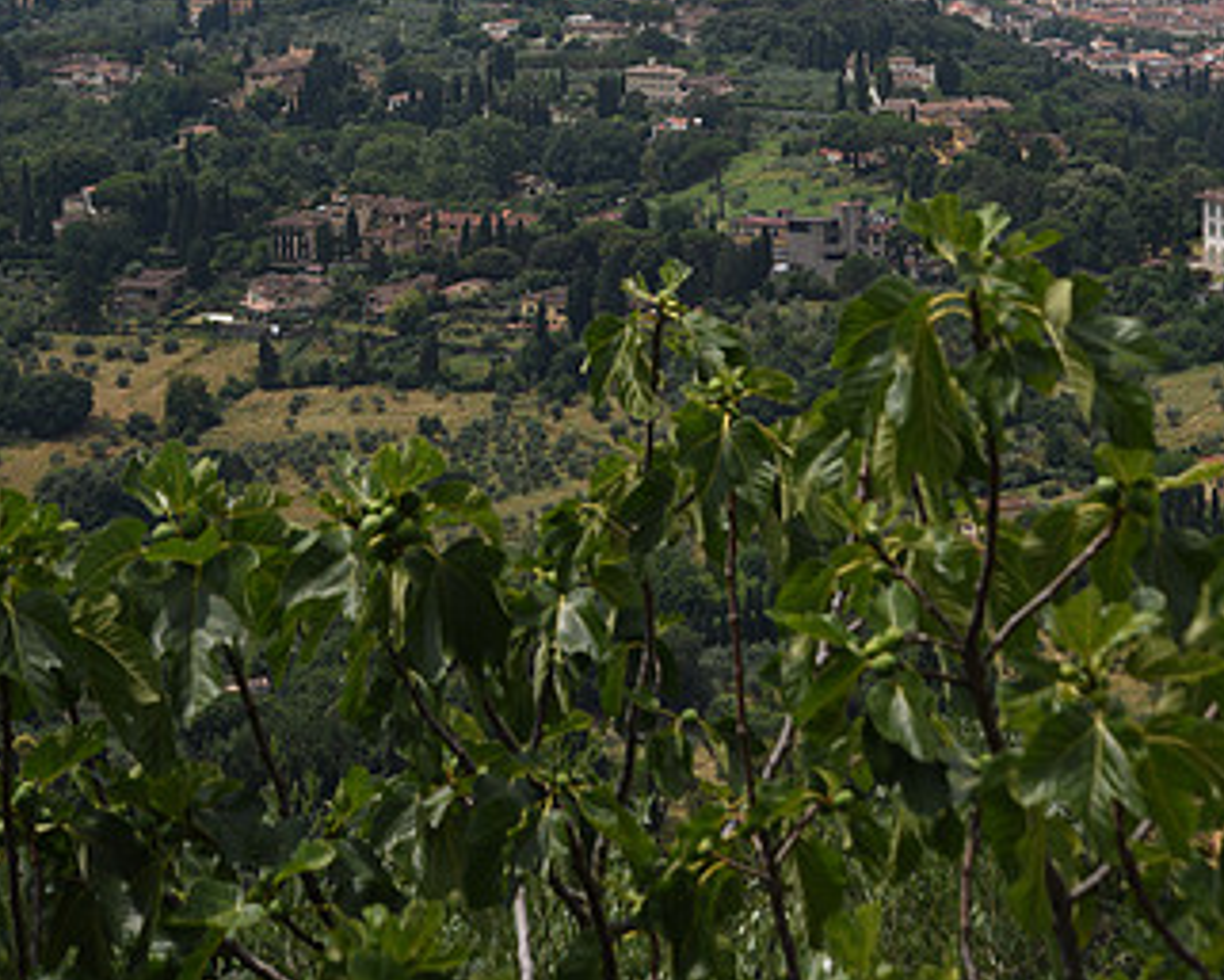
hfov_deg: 17.2
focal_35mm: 112
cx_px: 604
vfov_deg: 13.5
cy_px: -99
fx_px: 4059
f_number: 13
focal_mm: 66
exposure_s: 1/160
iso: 72
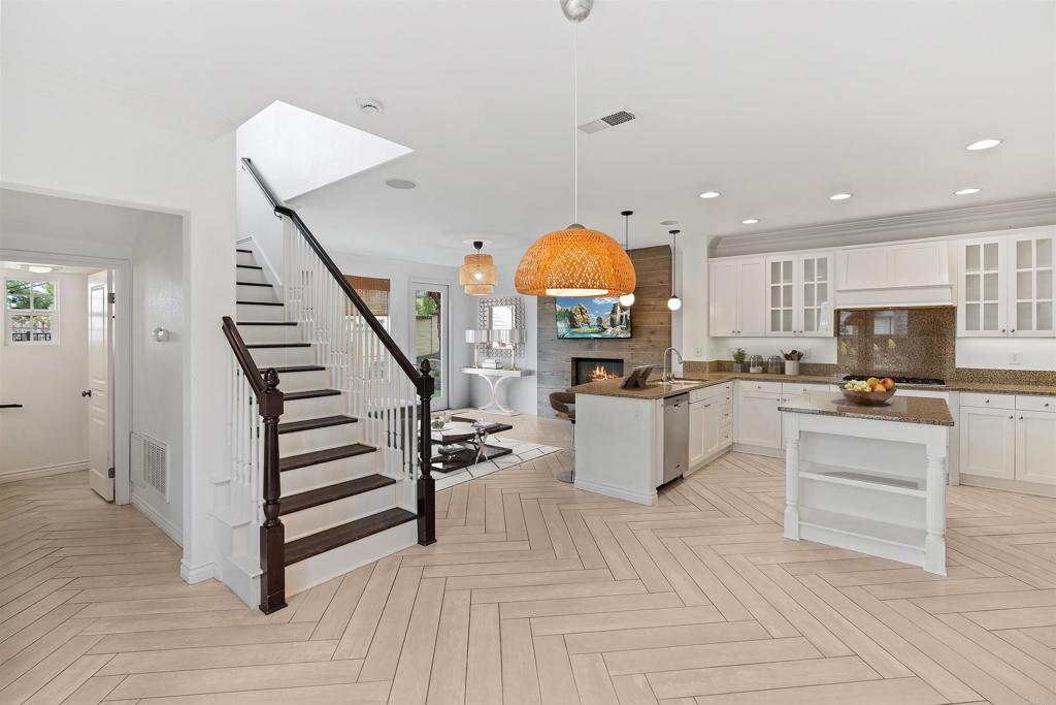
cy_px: 352
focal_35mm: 16
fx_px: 469
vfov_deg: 73.8
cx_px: 528
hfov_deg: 96.7
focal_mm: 16
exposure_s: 1/50
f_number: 4
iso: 800
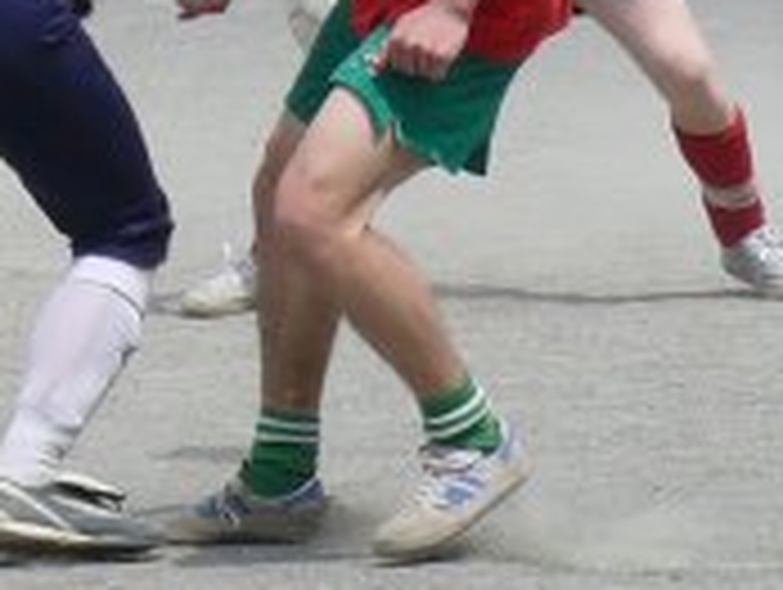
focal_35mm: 460
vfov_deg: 3.2
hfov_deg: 4.3
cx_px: 216
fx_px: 10419
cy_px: 23
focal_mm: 16.9
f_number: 6.3
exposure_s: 1/400
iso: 100
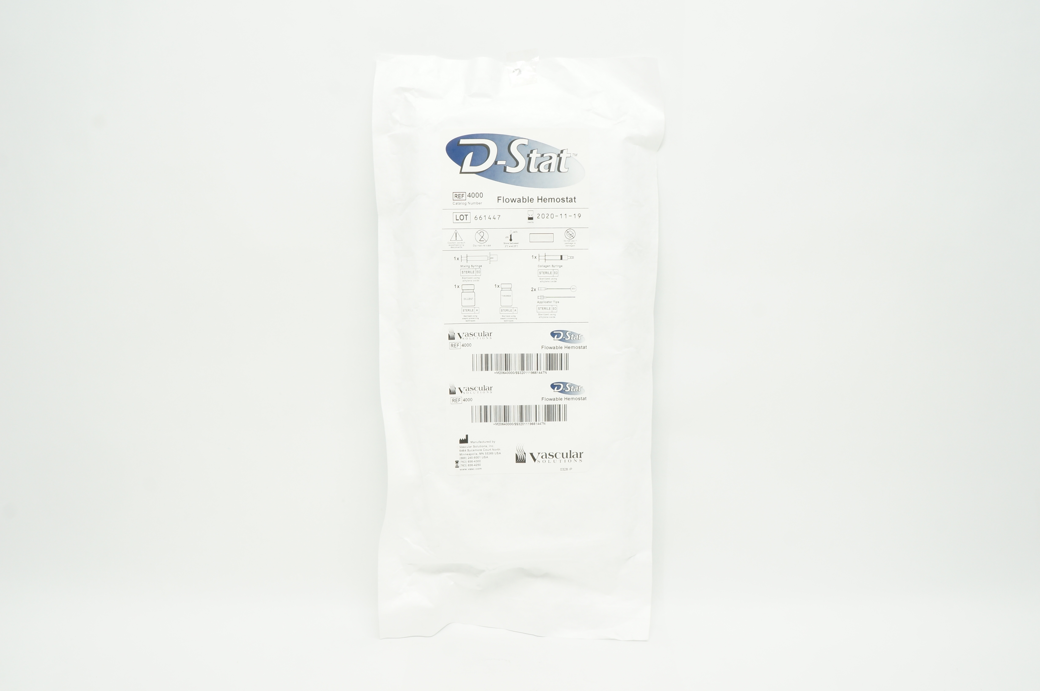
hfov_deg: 62.0
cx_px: 520
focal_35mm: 30
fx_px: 866
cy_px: 346
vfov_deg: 43.5
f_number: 11
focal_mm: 20
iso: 400
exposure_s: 1/15
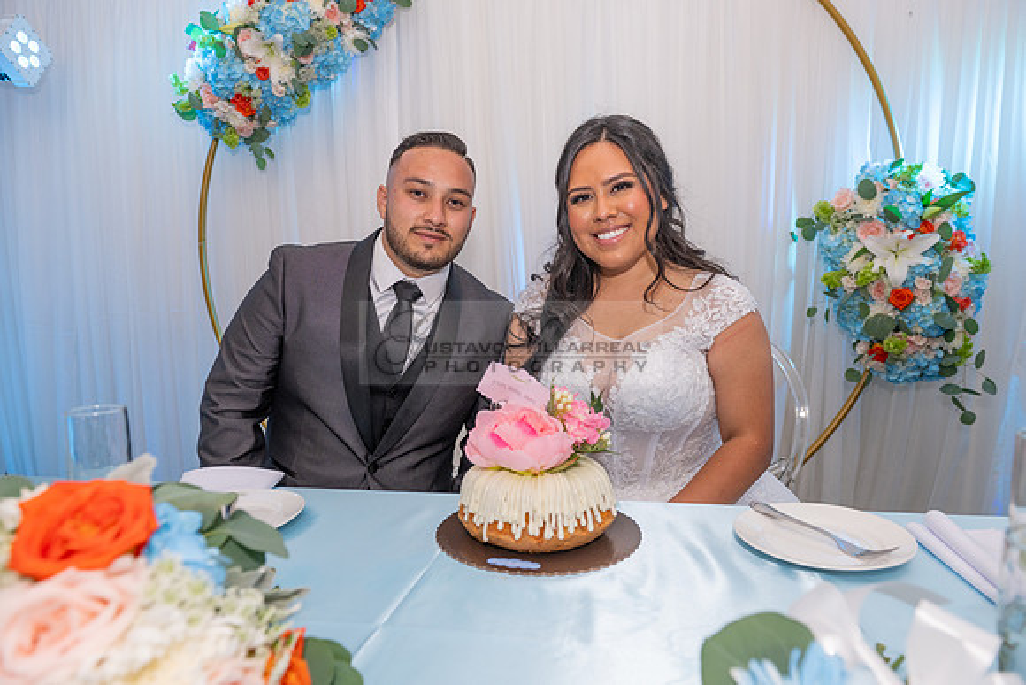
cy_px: 342
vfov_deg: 53.2
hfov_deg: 73.7
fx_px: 684
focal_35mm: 24
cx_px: 513
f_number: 4.5
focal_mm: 24
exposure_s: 1/200
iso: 1000
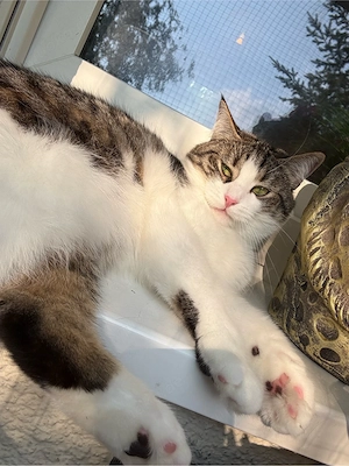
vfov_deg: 60.0
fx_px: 403
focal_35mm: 30
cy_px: 233
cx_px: 174
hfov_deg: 46.8
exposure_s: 1/844
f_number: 1.9
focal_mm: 2.69
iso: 25
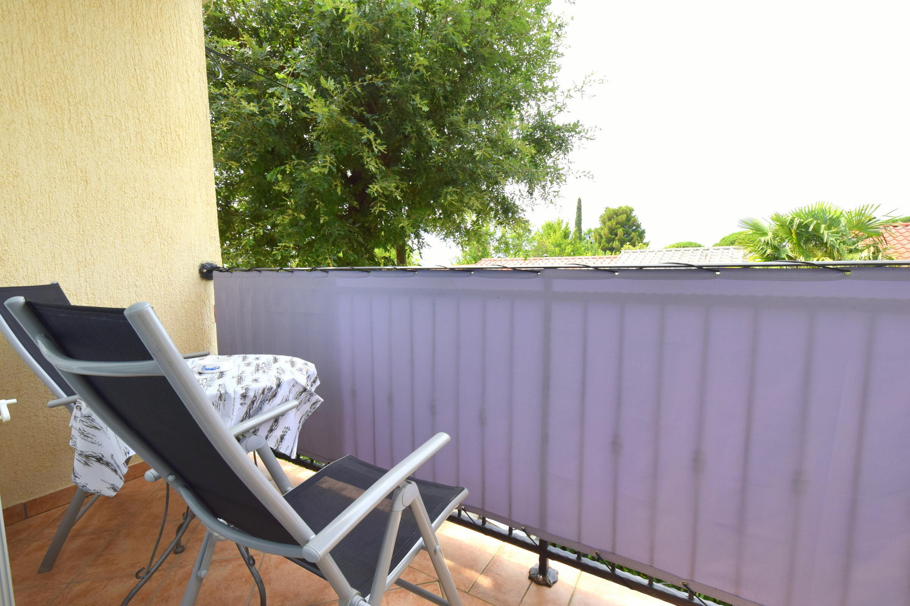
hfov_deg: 100.4
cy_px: 303
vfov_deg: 77.3
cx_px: 455
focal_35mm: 15
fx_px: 379
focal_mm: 10
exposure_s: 1/250
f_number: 8
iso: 320
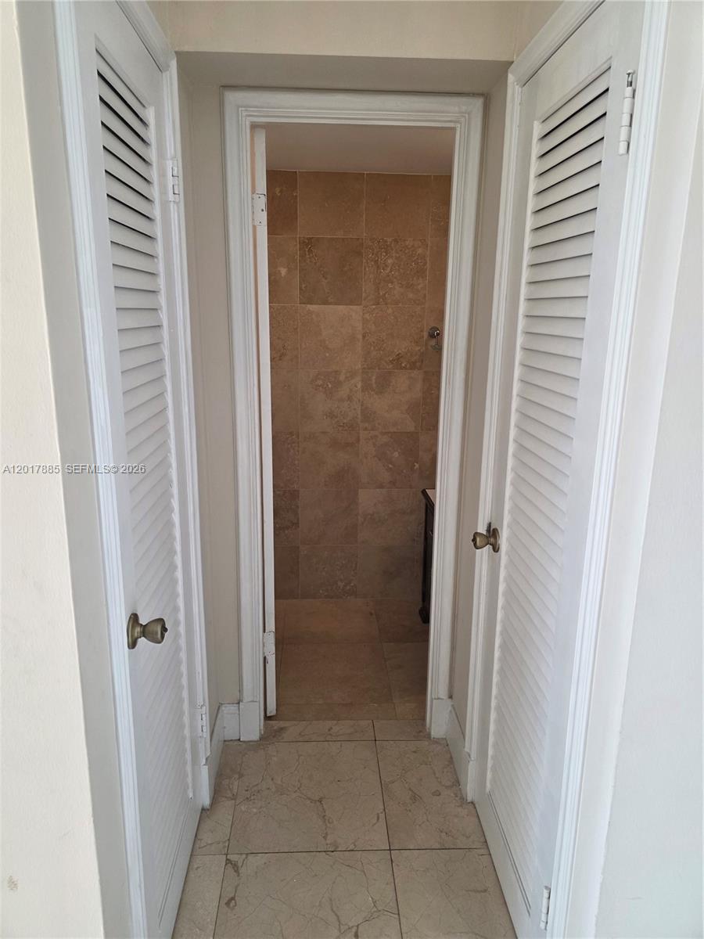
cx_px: 352
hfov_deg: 58.9
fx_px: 624
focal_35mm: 23
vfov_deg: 73.9
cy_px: 470
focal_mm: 6.3
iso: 200
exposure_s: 1/120
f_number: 1.7
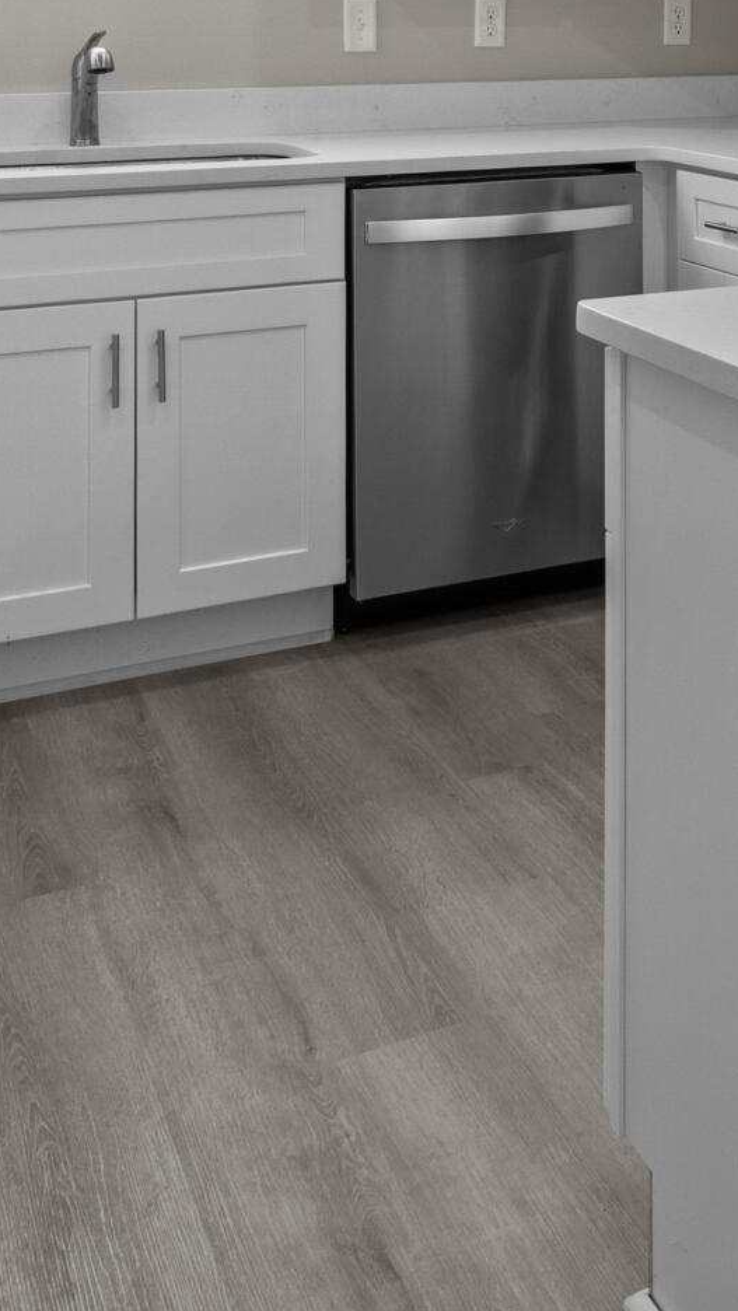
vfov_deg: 38.5
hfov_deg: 24.6
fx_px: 1634
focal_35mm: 47
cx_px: 682
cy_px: -20
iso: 640
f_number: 7.1
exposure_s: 1/30
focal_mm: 14
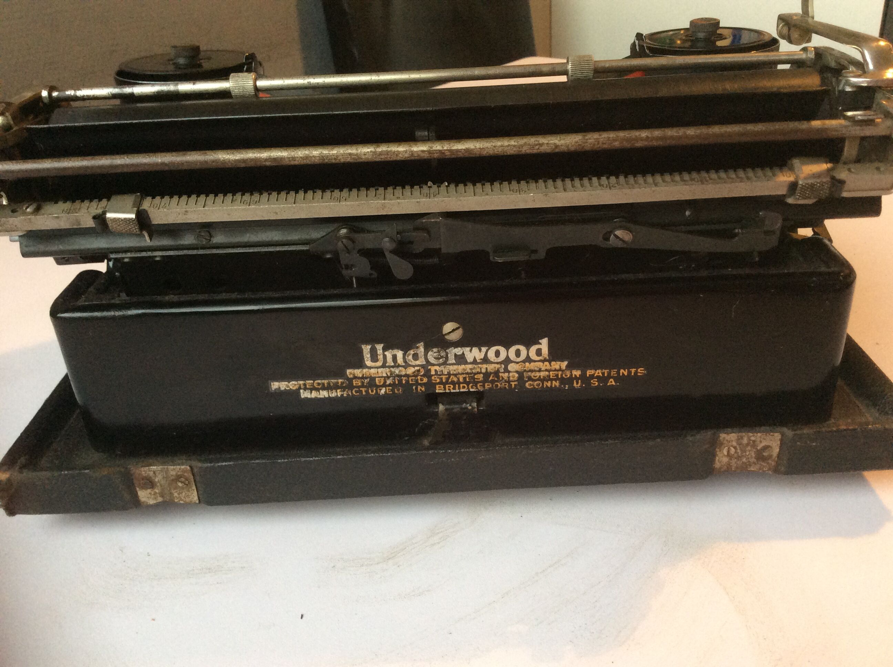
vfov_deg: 44.1
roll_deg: +5.1
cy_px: 334
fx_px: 824
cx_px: 446
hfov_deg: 56.9
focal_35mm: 32
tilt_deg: -29.9
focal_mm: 3.3
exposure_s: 1/25
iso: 125
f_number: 2.4
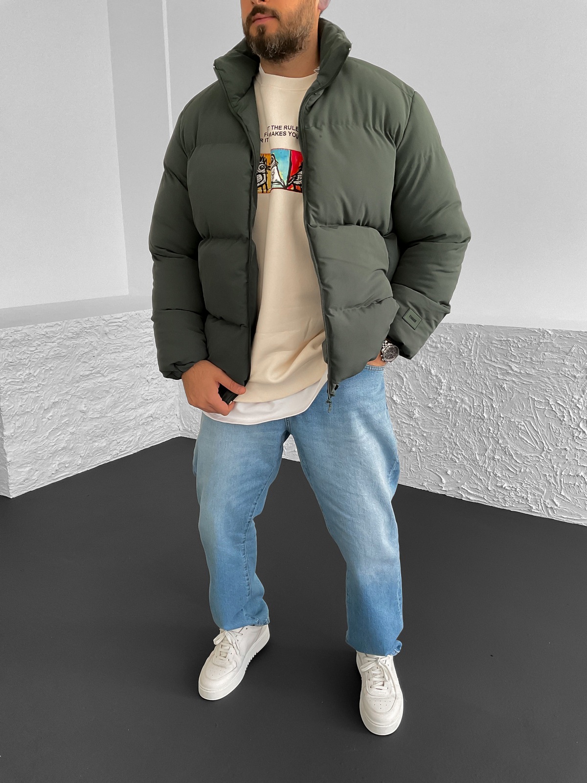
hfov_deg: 48.2
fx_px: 656
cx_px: 294
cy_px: 392
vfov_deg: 61.7
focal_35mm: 29
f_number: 1.8
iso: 64
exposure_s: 1/80
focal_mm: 3
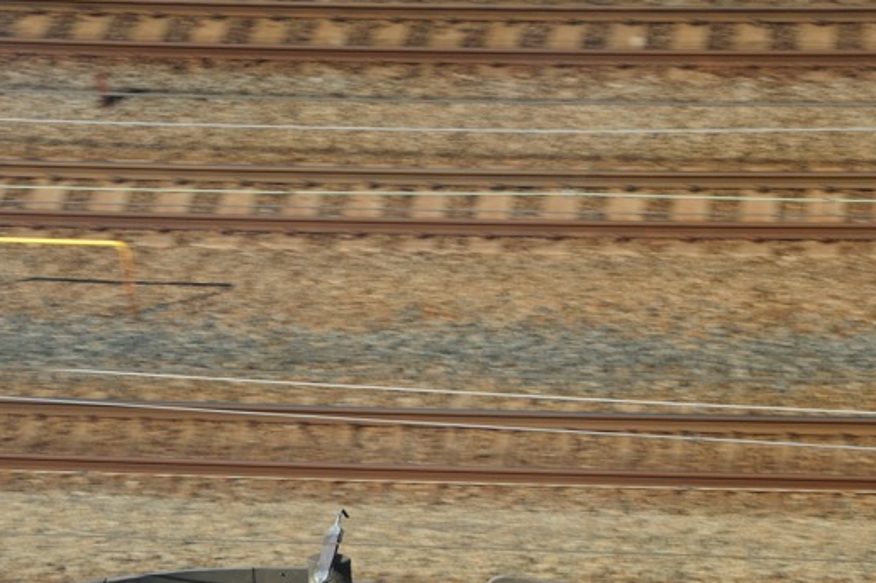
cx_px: 358
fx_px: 4037
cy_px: 514
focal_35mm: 166
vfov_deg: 8.2
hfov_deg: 12.4
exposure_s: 1/250
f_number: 11
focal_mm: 78
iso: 320
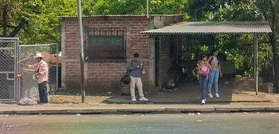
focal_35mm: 69
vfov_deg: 15.2
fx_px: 497
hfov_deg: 31.2
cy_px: 20
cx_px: 173
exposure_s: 1/800
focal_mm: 24
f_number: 4.5
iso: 9000
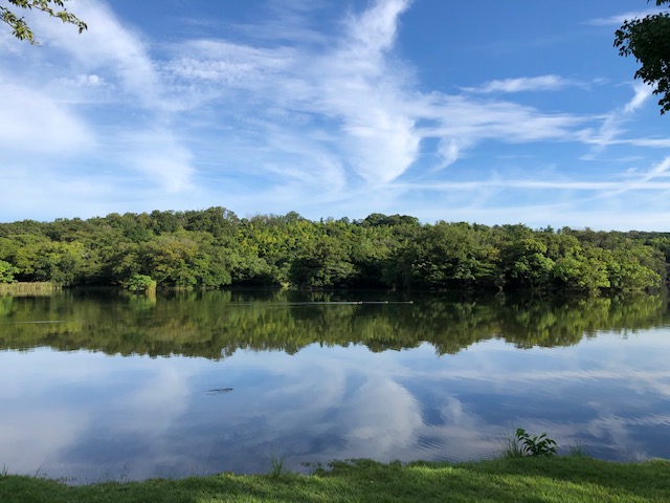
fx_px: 542
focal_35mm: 28
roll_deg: +0.6
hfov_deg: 63.4
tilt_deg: +4.1
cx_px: 335
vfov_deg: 49.7
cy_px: 252
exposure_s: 1/1845
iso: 20
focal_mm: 4
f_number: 1.8
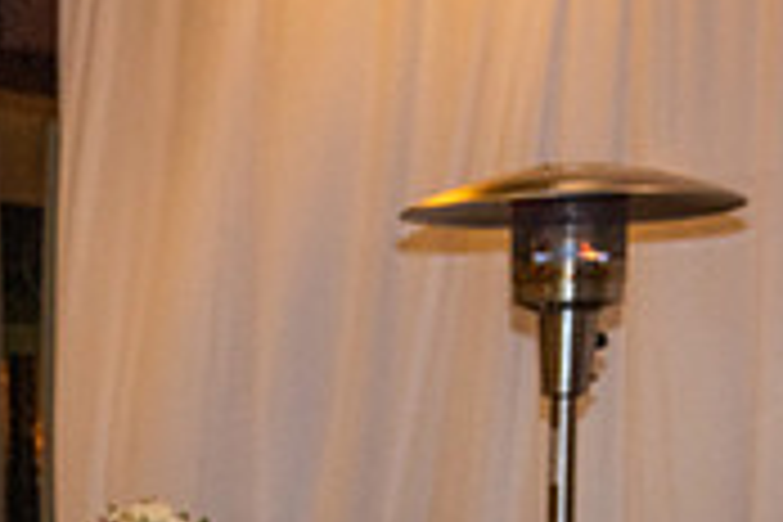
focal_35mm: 150
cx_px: -315
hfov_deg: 13.1
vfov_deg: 8.9
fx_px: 3262
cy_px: 826
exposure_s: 1/160
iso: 1600
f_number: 4
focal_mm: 45
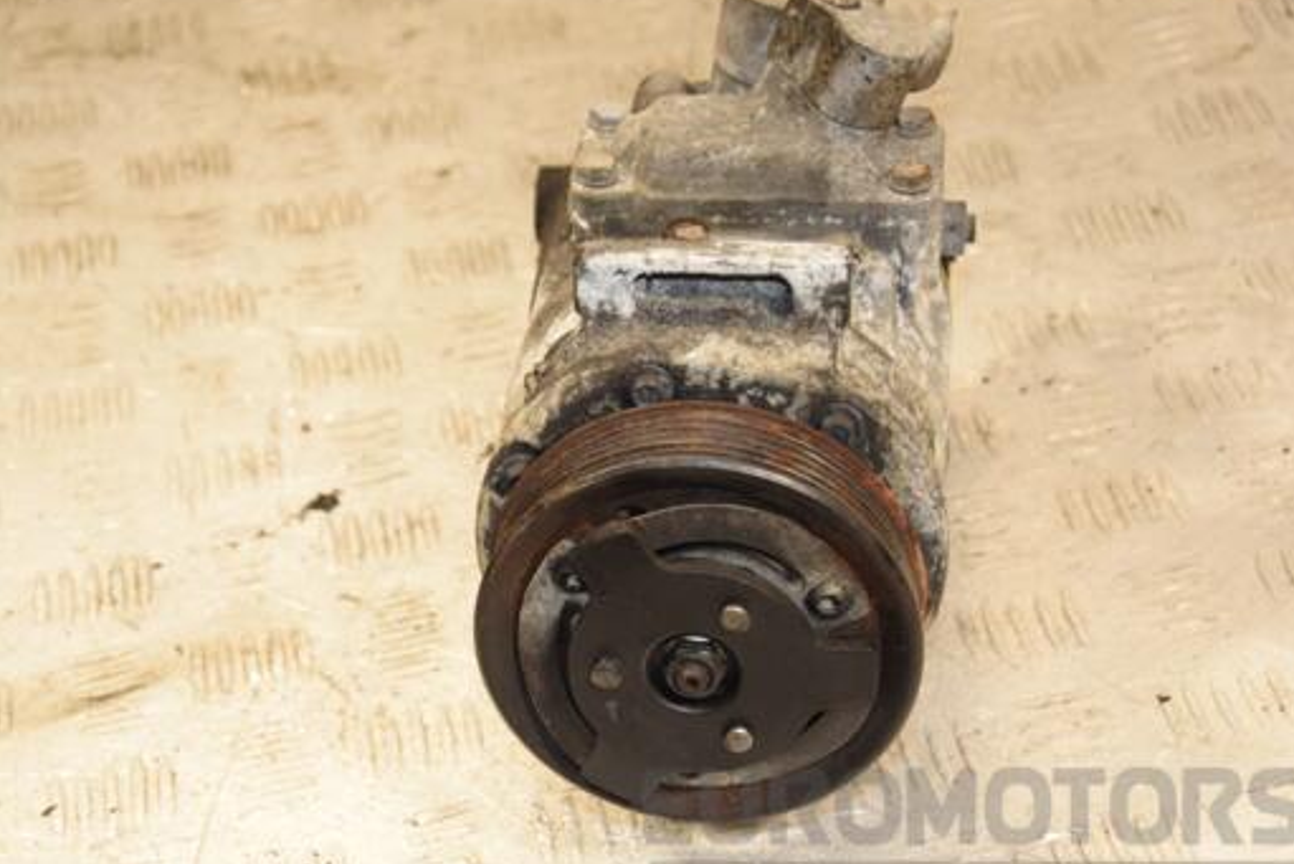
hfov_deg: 23.1
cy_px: 469
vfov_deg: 15.5
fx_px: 3164
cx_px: 595
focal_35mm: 88
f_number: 5.6
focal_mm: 50
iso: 800
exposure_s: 1/200
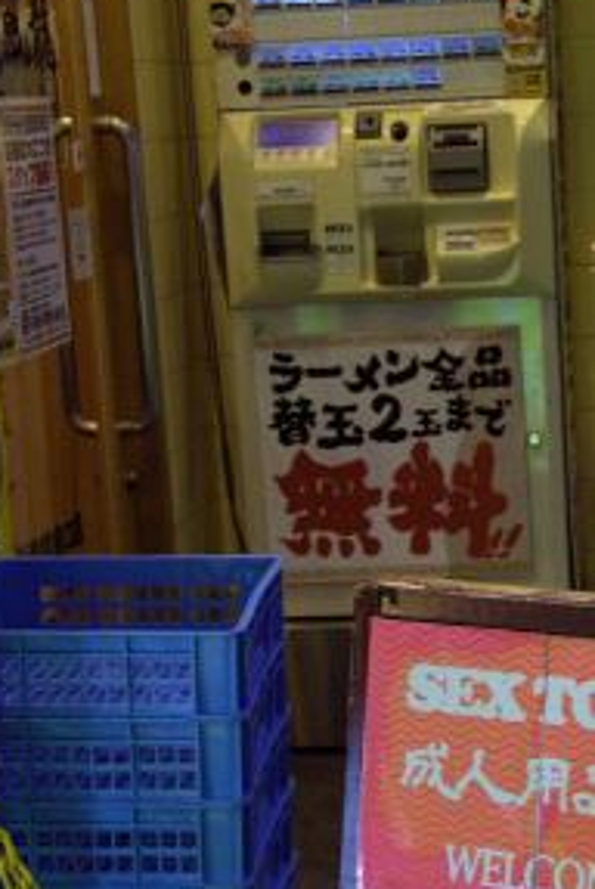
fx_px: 2325
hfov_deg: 14.5
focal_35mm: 94
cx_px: 504
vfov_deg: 21.5
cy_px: 635
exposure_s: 1/160
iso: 1100
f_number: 4.2
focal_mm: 30
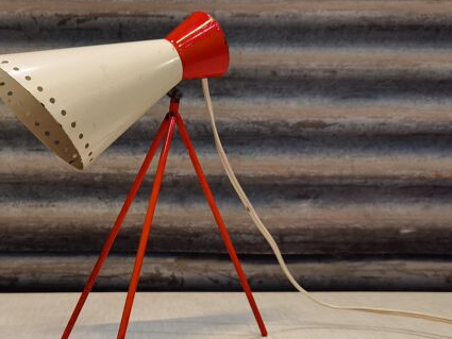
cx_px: 139
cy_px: 217
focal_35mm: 48
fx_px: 627
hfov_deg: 39.0
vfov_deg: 30.1
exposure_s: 1/33.3
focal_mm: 6.71
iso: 640
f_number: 1.9
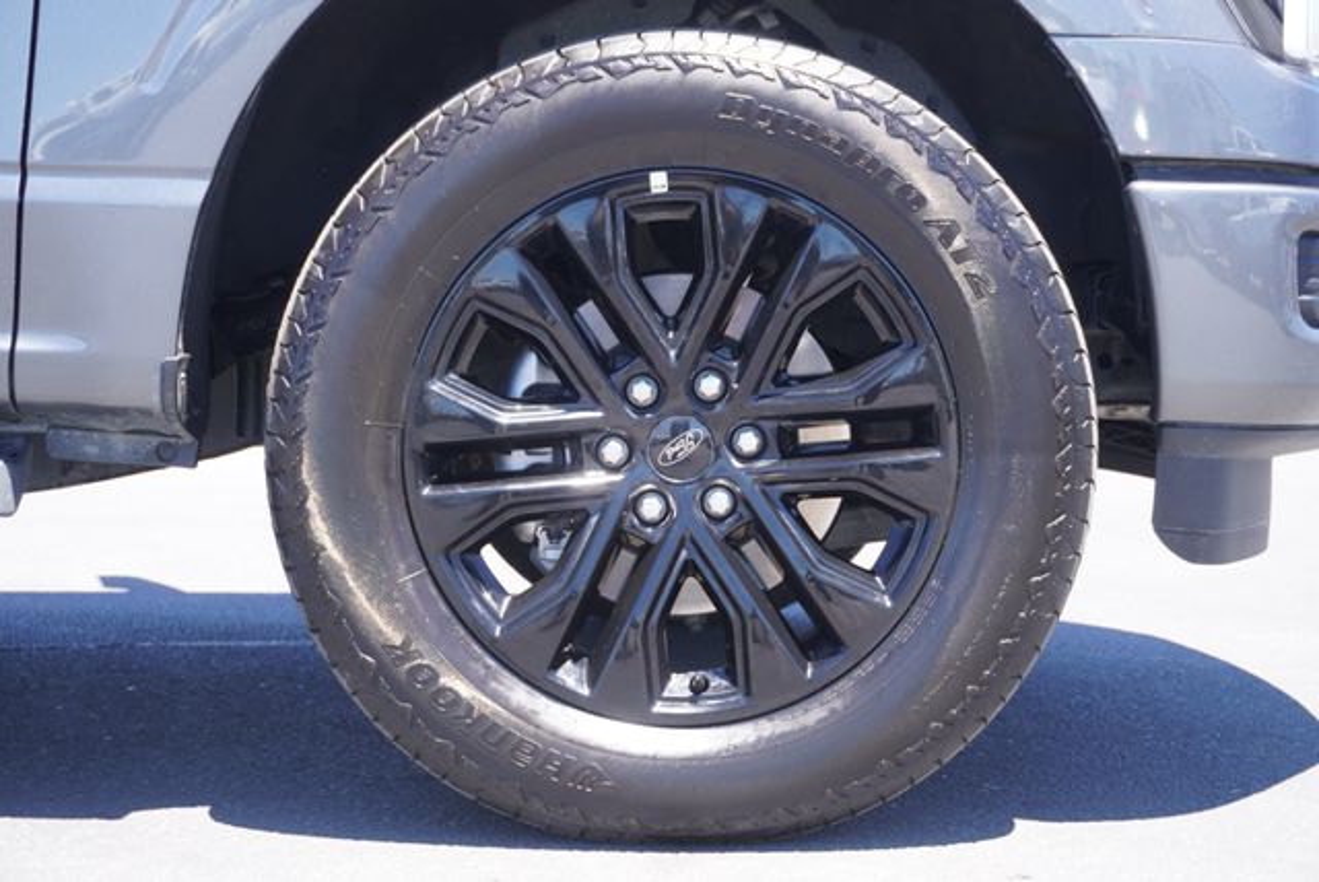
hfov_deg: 32.6
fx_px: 2255
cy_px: 441
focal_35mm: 62
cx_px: 660
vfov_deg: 22.1
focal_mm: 41
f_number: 5.6
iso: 100
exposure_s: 1/80
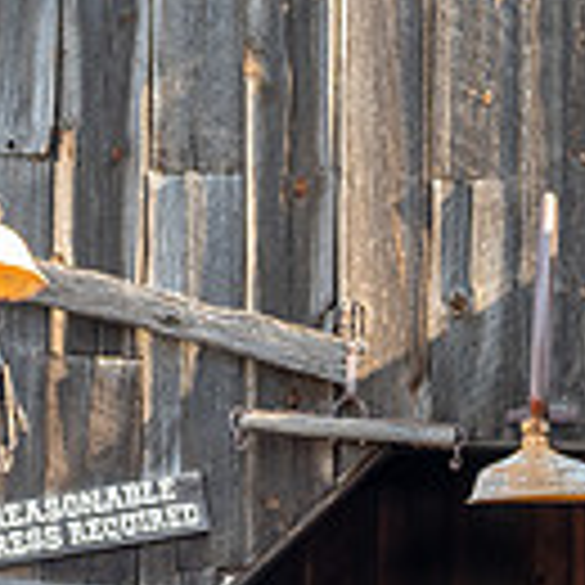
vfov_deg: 13.7
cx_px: 666
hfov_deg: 14.3
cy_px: 885
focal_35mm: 119
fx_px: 2275
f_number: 4.5
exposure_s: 1/160
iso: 200
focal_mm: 24
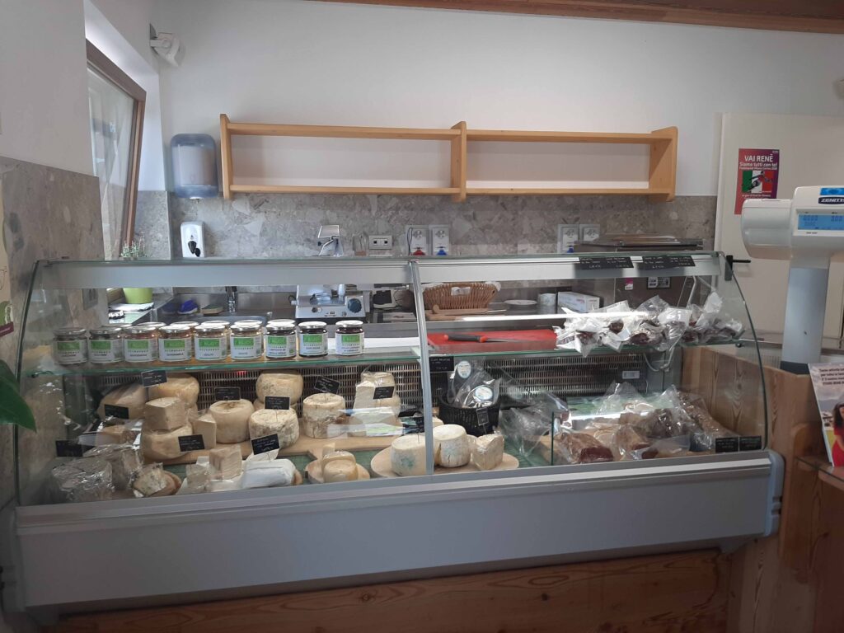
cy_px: 316
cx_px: 422
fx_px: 634
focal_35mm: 26
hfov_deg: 67.3
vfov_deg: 53.1
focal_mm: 3.93
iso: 40
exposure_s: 1/50
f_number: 1.7
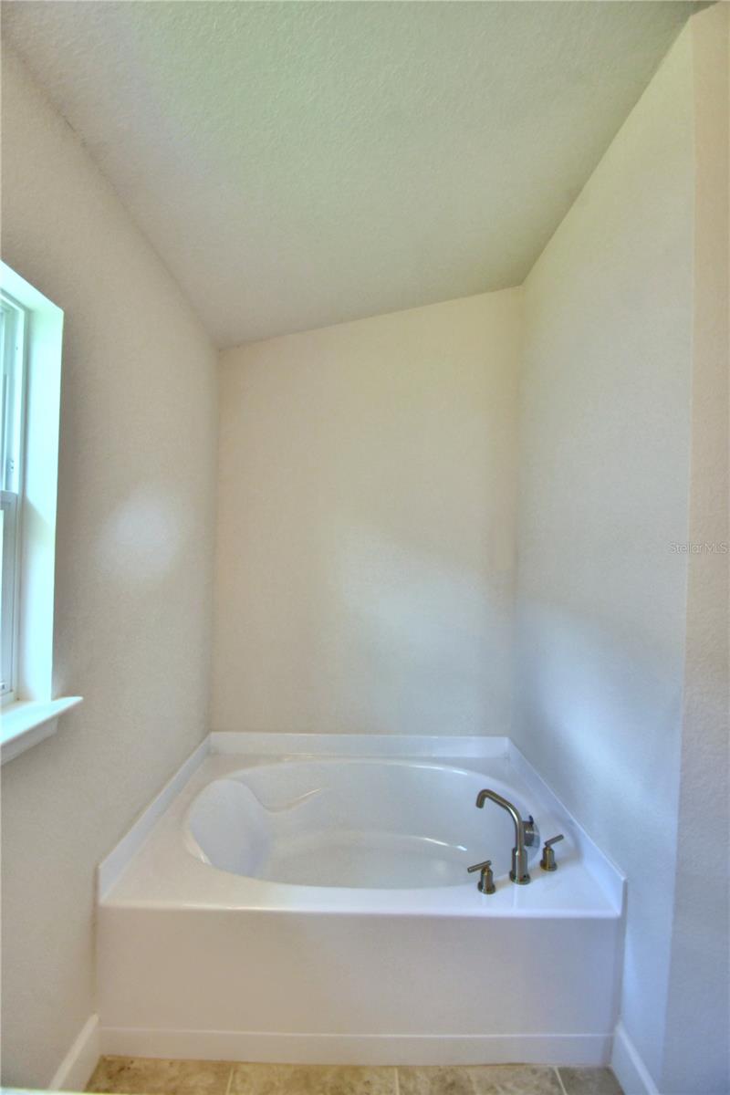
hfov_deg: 77.3
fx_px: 456
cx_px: 365
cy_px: 548
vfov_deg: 100.4
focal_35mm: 15
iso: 400
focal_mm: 10
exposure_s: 1/80
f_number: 4.5
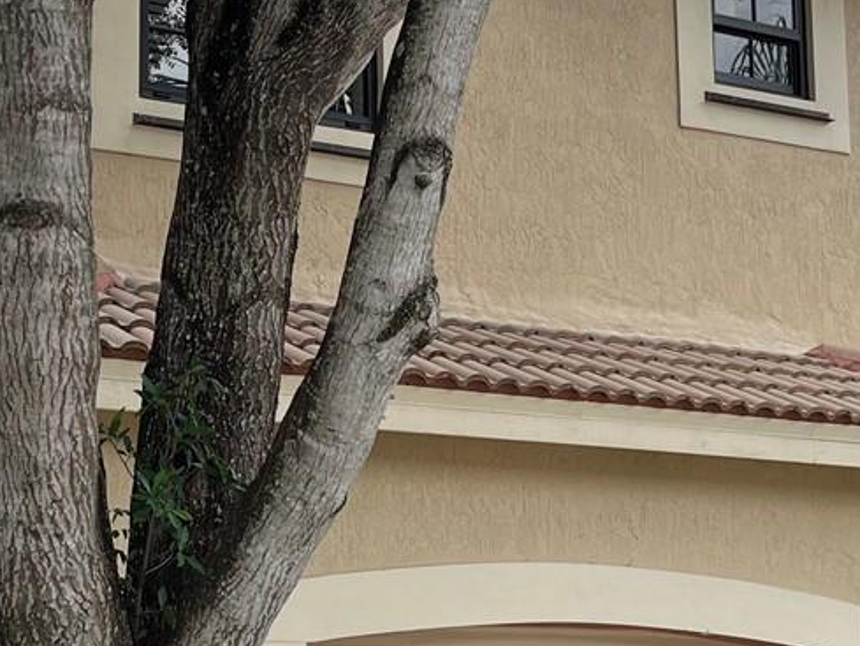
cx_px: 385
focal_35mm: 85
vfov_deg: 17.4
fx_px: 2112
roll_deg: +0.5
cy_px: 343
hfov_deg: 23.0
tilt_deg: +10.3
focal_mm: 5.1
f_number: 1.6
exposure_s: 1/1294
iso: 50
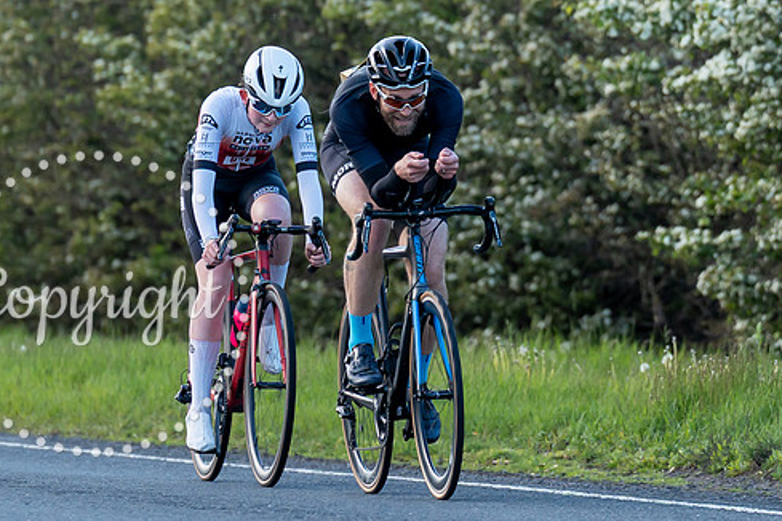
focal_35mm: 614
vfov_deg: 2.2
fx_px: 13336
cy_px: 132
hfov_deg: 3.4
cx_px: 420
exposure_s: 1/640
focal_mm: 200
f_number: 3.2
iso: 400
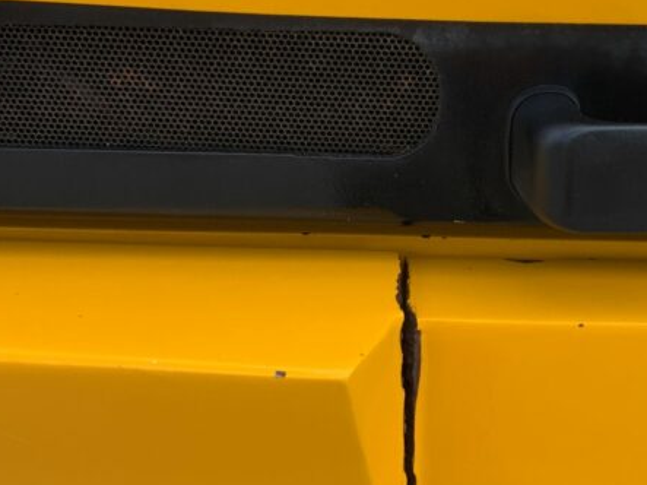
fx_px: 1252
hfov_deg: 28.8
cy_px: 365
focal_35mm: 67
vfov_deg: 21.7
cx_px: 428
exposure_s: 1/400
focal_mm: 3
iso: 16
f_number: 1.8
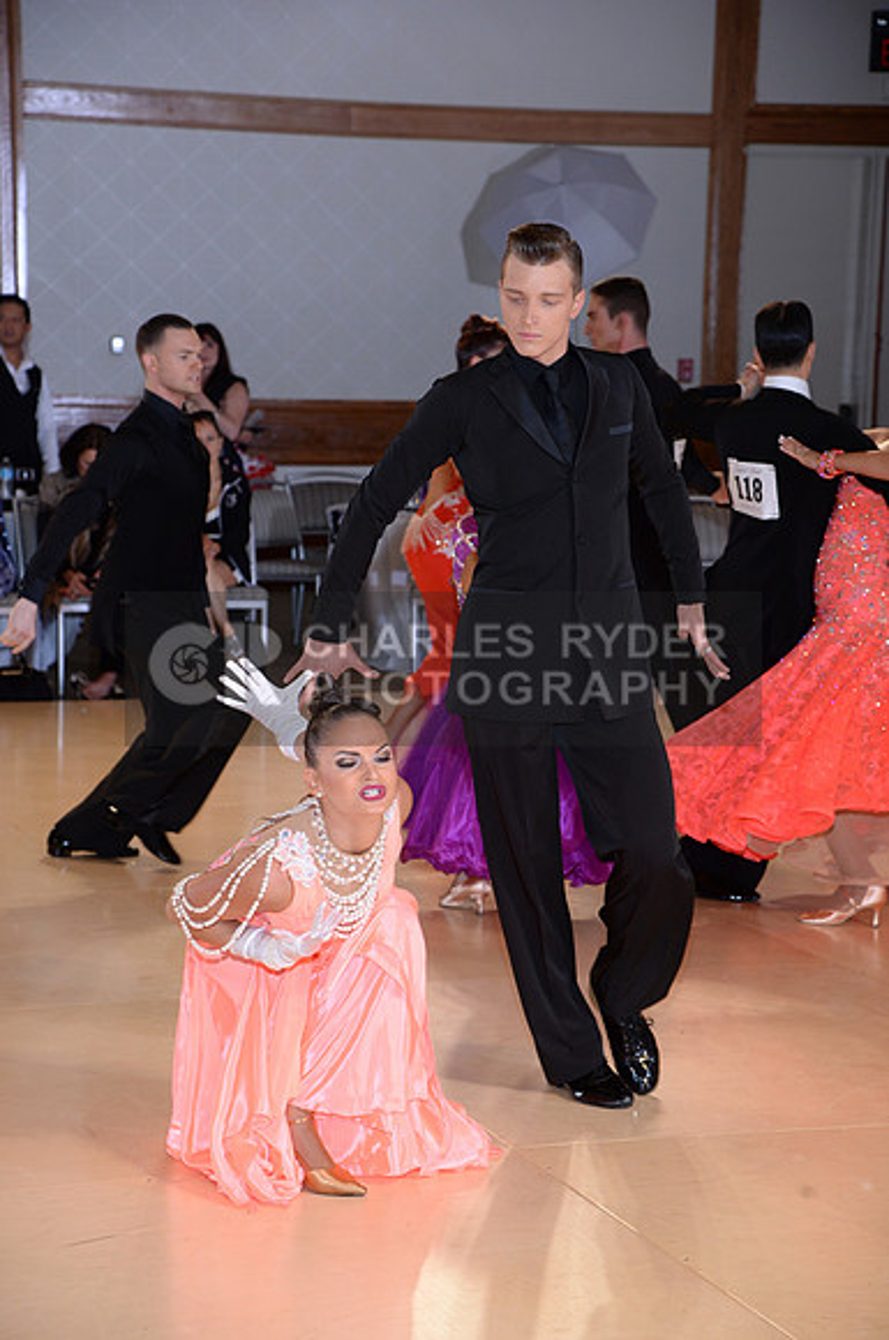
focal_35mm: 86
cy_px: 670
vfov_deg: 23.7
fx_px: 3195
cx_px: 444
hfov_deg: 15.8
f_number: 5.6
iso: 1250
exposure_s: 1/250
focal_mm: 86
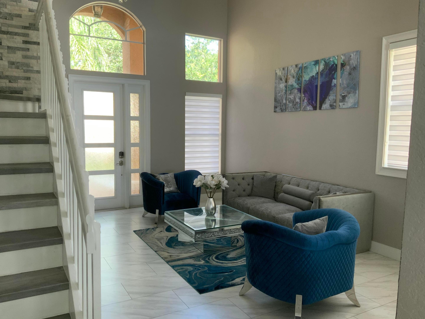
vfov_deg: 48.2
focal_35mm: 29
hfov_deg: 61.7
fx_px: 356
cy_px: 160
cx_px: 212
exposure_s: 1/122
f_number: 1.8
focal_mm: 3
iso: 50
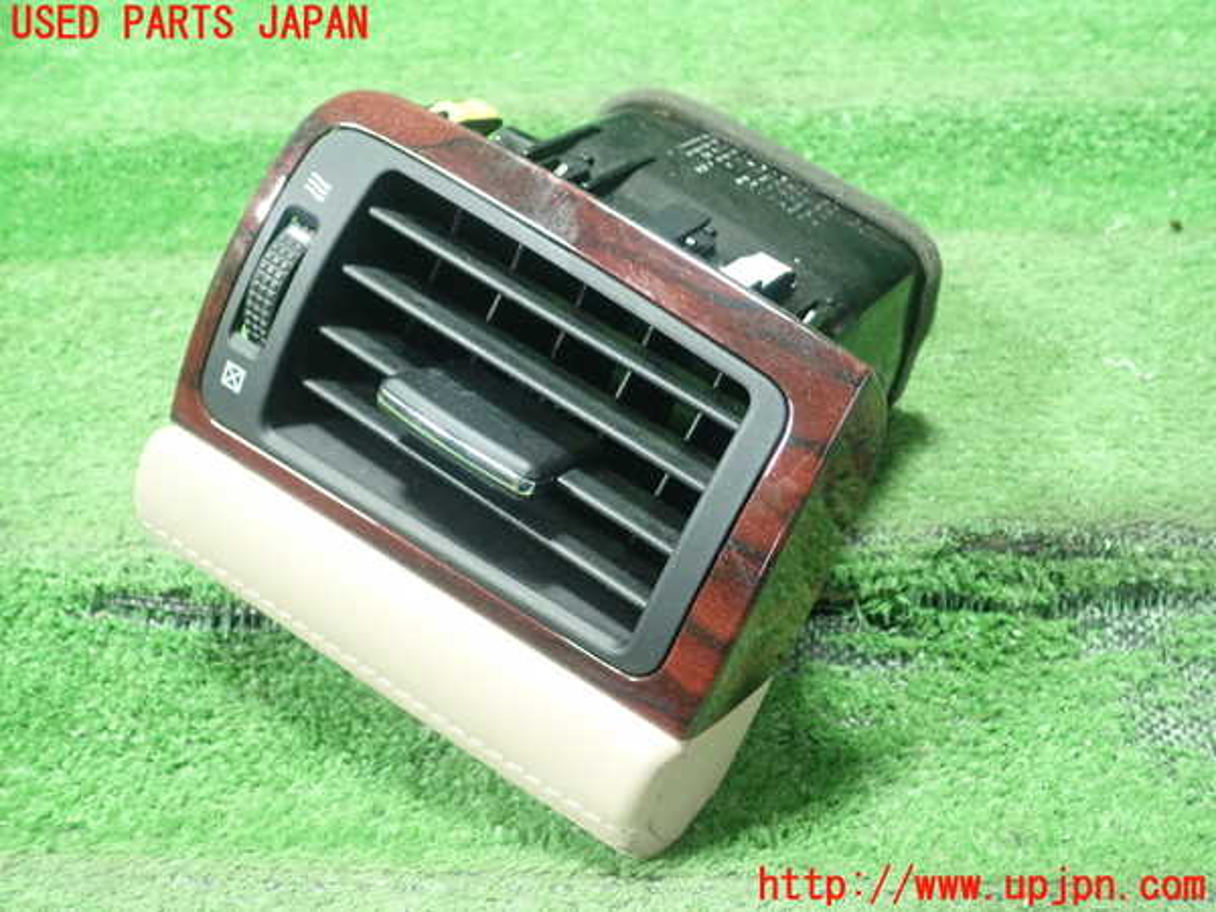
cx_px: 608
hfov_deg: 60.0
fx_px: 1054
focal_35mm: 30
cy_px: 456
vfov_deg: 46.8
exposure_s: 1/80
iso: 800
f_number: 2.3
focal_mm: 5.5
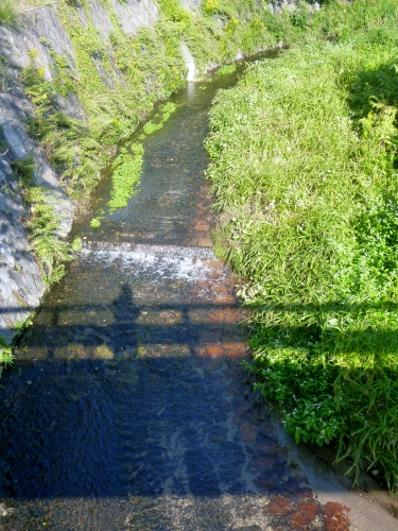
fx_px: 583
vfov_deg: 49.0
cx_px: 199
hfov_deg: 37.7
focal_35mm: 38
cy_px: 266
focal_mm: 6.8
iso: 160
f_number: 3
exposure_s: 1/320
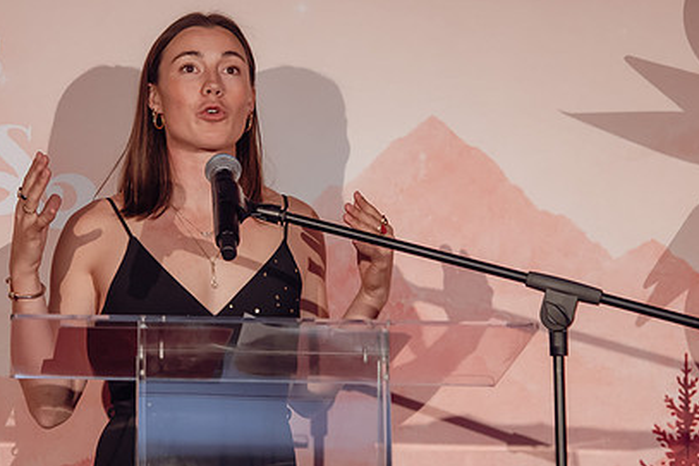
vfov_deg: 9.7
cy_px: 135
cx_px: 139
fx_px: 2737
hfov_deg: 14.5
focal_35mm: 141
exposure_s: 1/320
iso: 3200
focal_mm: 70
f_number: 4
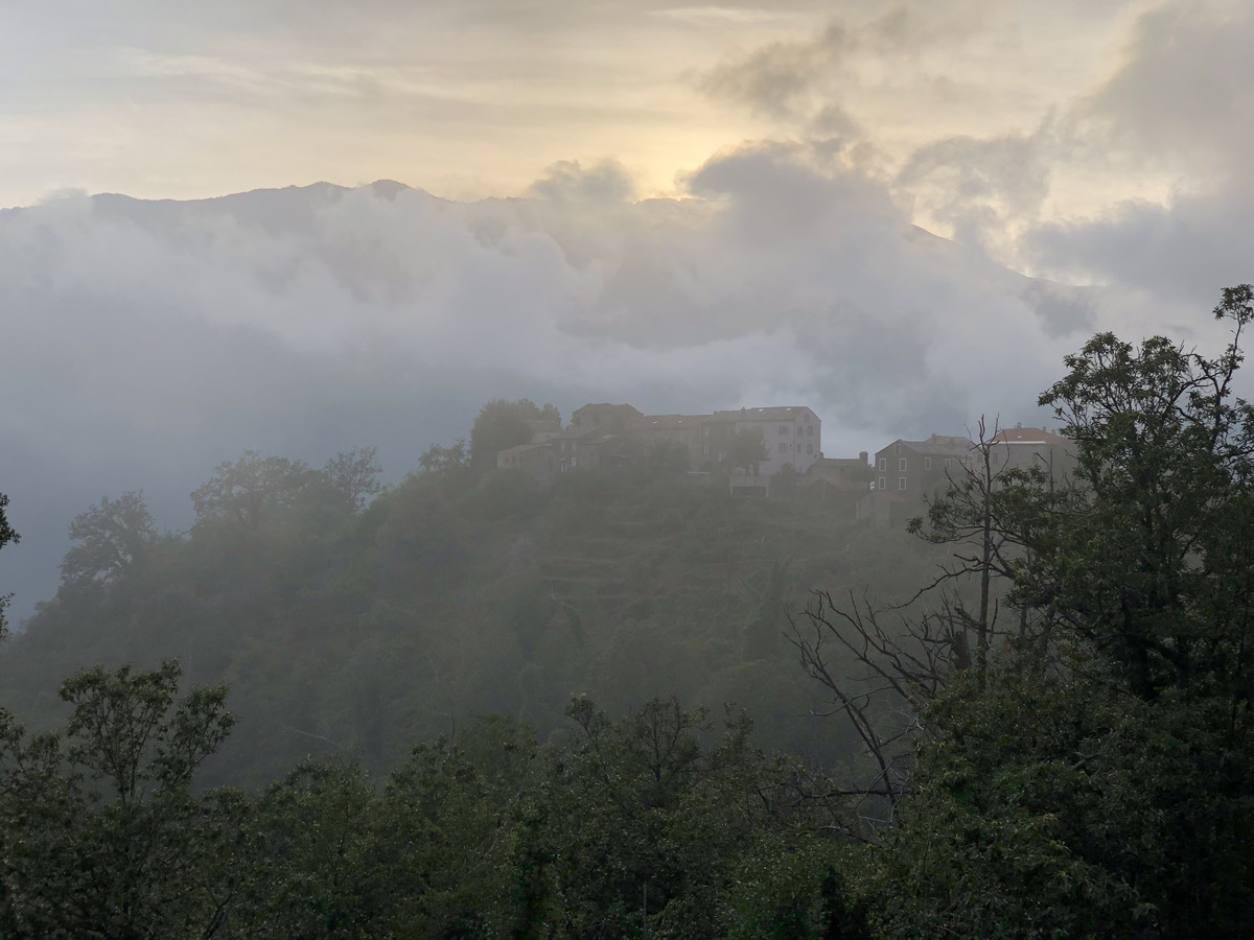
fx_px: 1884
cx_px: 627
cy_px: 470
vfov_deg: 28.0
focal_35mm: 52
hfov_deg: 36.8
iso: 16
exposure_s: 1/873
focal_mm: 6
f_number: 2.4
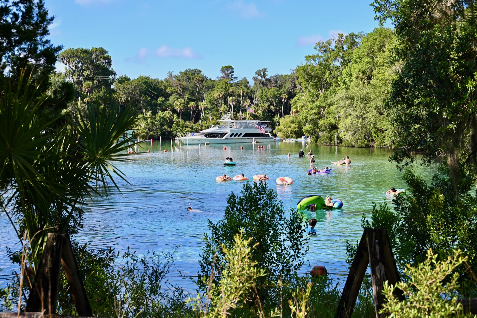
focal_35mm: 48
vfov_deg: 28.1
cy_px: 159
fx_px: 636
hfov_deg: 41.1
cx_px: 238
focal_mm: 48
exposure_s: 1/250
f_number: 5.6
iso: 180
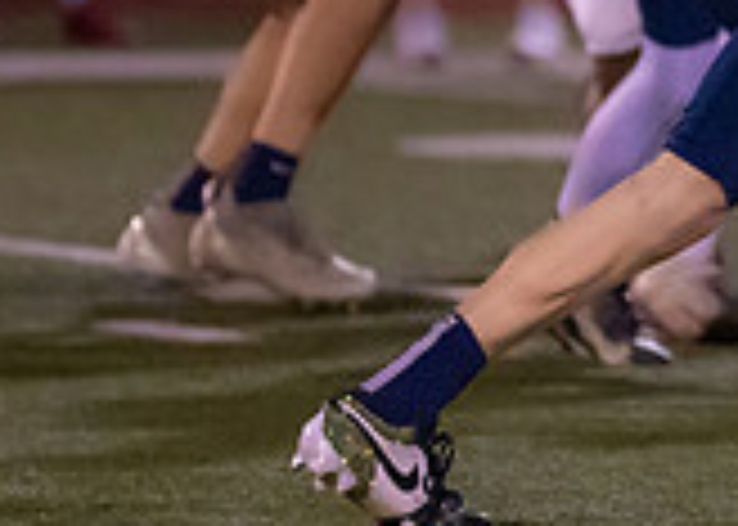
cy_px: -191
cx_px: 1141
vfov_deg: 1.4
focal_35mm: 1028
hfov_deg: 2.0
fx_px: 21538
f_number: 2.8
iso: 6400
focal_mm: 200
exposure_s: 1/1250
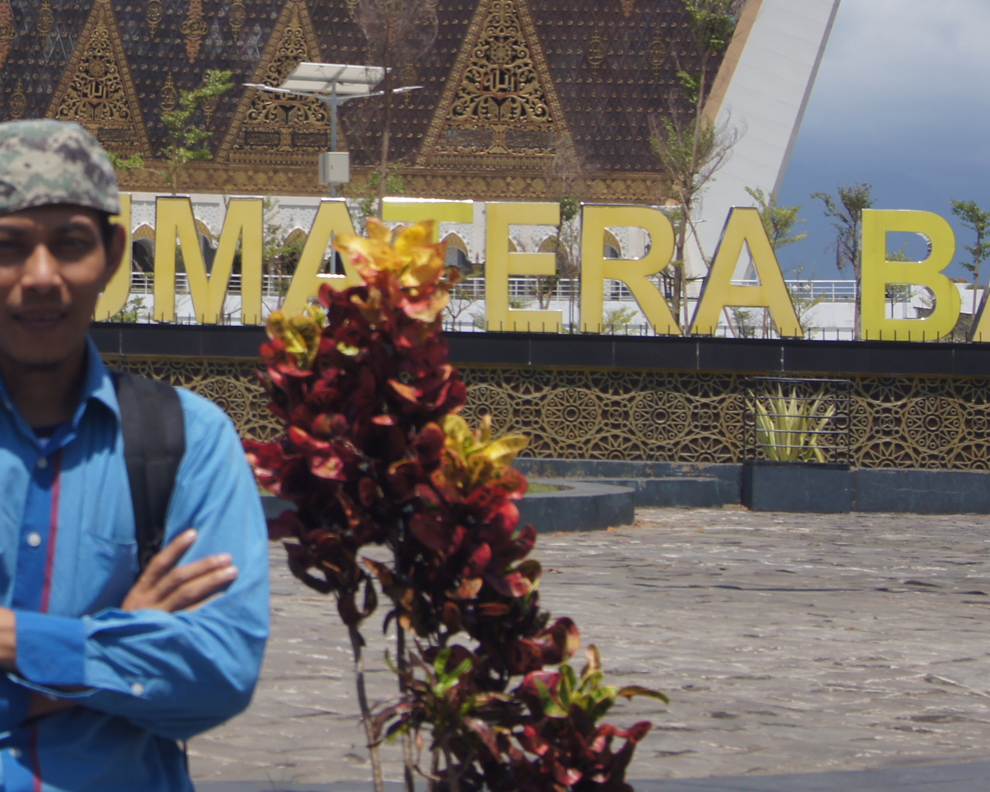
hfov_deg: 18.7
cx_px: -143
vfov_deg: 15.5
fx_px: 2871
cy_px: 48
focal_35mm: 98
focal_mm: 28
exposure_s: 1/400
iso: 100
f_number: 8
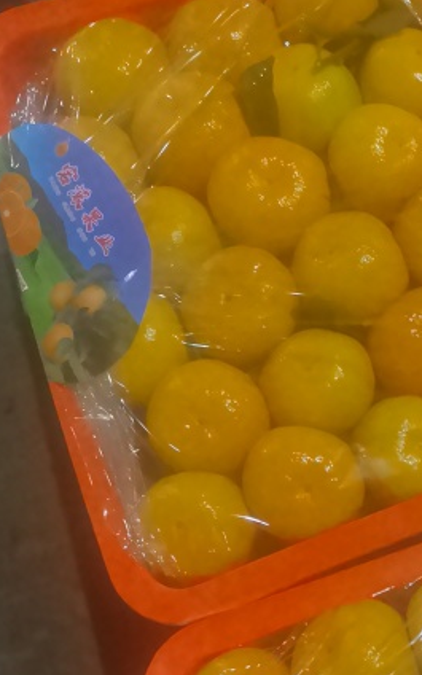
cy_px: 512
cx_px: 551
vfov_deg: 28.2
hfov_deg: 17.0
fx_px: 1325
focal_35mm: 72
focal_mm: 5.72
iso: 400
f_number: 2
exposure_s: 1/100
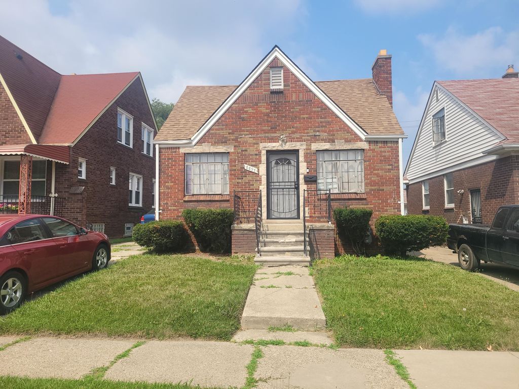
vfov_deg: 53.1
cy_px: 194
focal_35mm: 26
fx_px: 390
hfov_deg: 67.3
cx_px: 260
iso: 40
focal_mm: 5.4
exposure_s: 1/2397
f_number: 1.8
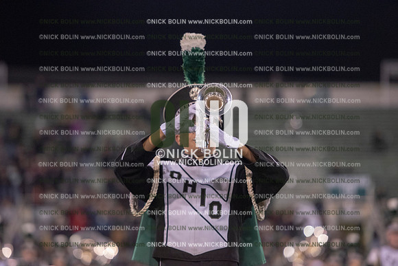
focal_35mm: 165
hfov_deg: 12.4
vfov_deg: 8.3
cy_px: 133
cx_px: 199
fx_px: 1825
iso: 5000
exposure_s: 1/1250
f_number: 3.2
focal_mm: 165
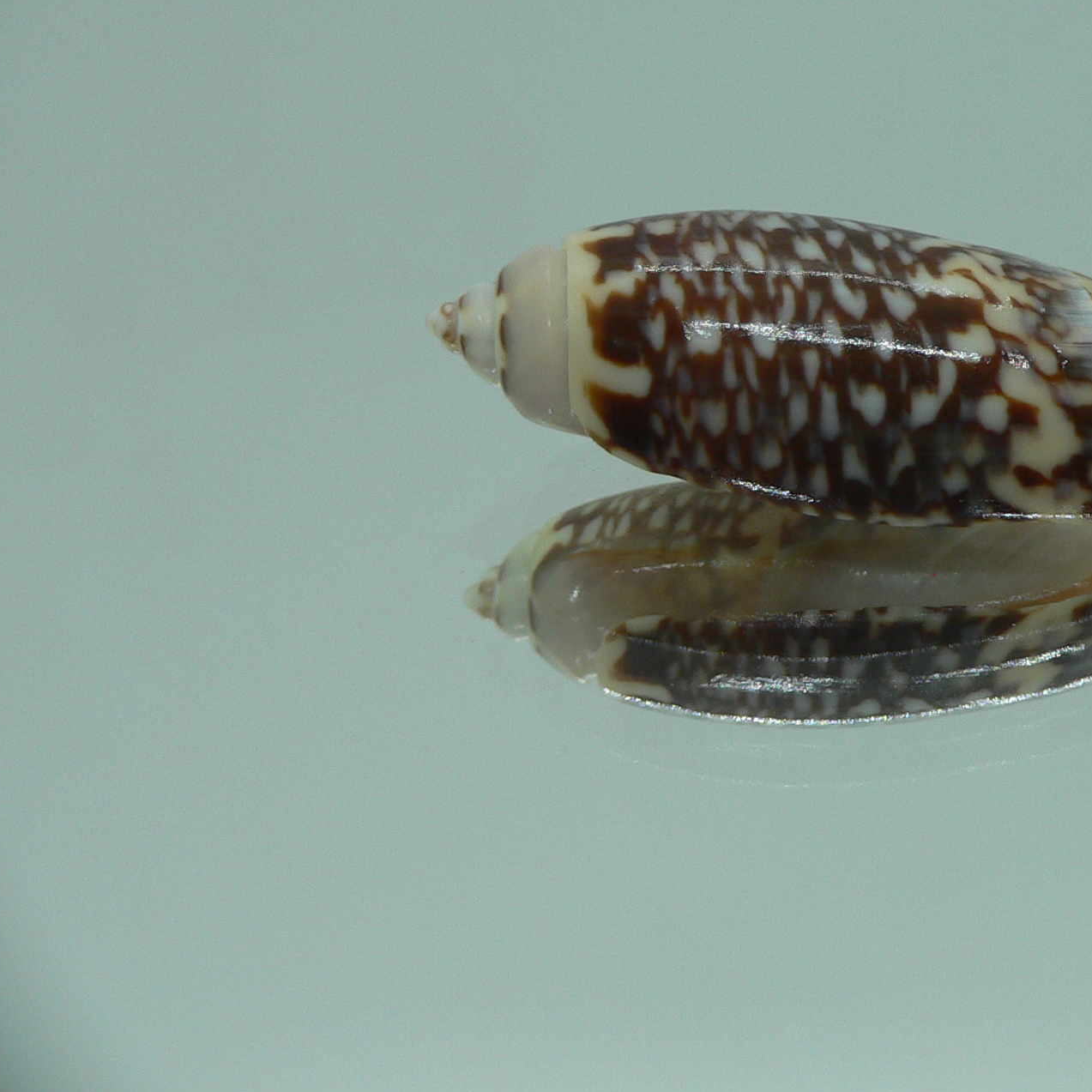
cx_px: 837
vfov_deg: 34.6
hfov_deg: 33.9
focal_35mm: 49
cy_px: 447
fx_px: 1749
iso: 80
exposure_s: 1/60
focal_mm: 4.6
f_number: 2.8
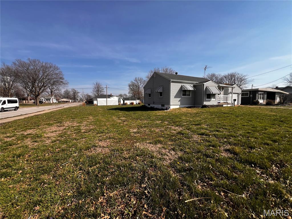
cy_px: 110
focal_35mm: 13
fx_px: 110
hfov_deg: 106.2
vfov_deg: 89.9
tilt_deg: -4.9
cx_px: 146
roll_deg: -0.6
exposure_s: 1/1531
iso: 32
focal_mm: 1.57
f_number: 1.8
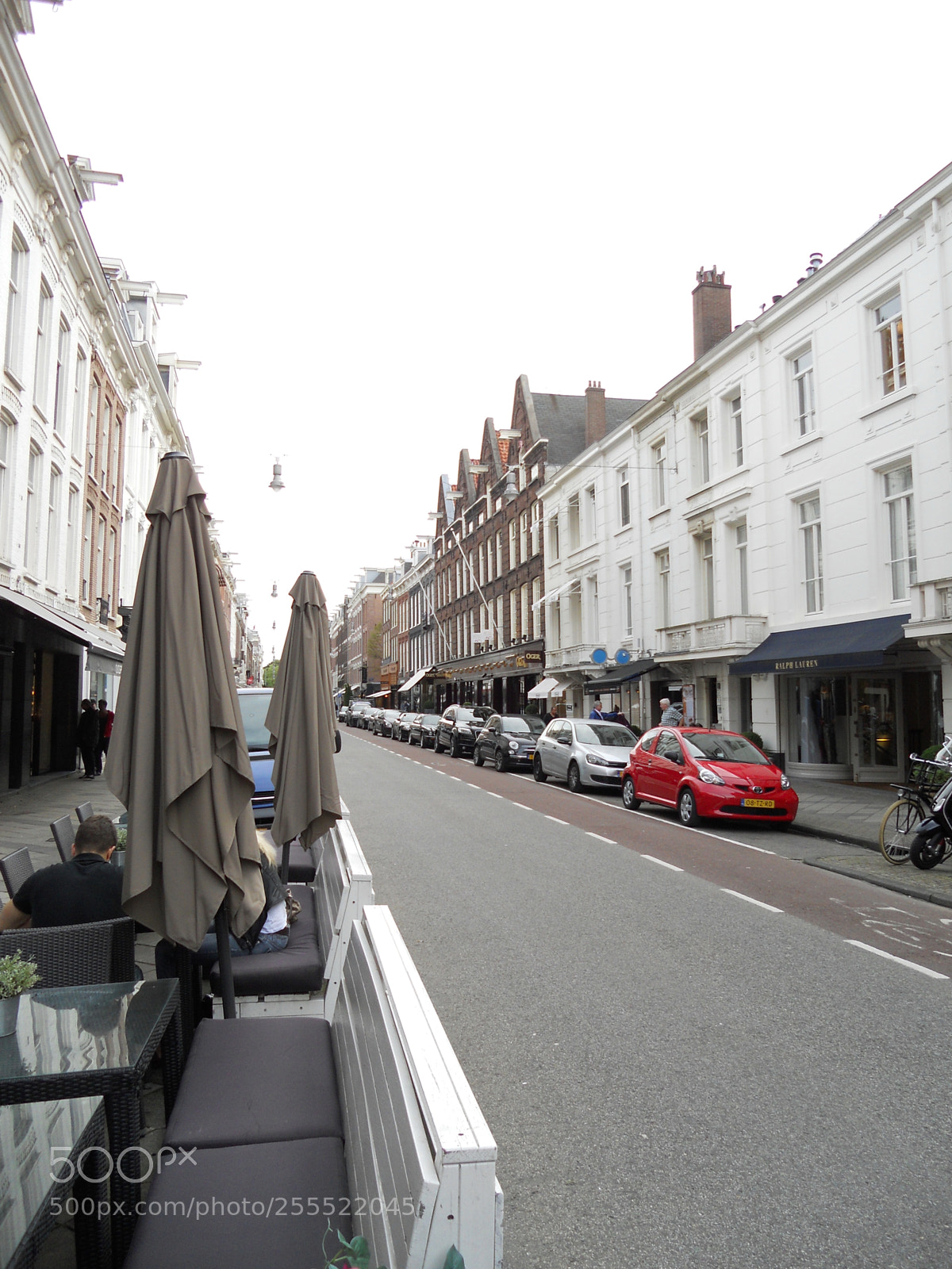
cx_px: 476
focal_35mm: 27
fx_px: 990
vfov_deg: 65.3
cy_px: 634
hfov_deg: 51.4
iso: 80
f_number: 3.2
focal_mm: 4.9
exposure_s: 1/250
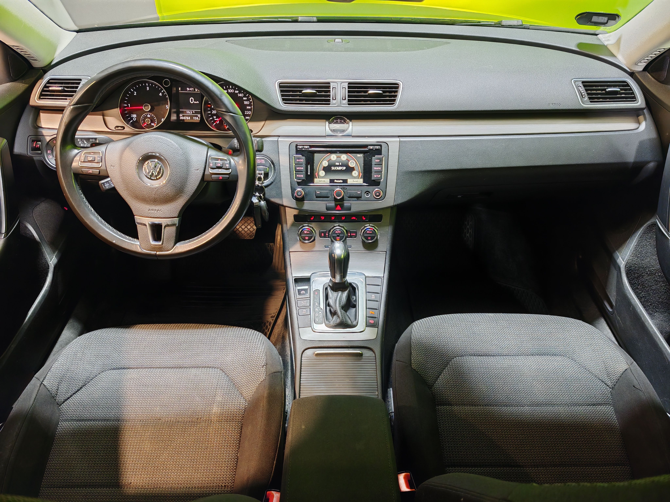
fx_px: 523
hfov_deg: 65.3
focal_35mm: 27
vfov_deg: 51.4
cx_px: 335
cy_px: 251
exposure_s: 1/33
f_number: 1.4
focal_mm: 6.83
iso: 100
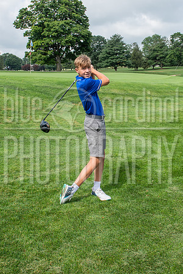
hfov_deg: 31.3
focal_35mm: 43
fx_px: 325
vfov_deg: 45.7
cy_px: 117
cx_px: 113
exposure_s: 1/320
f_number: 8
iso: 400
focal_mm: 24
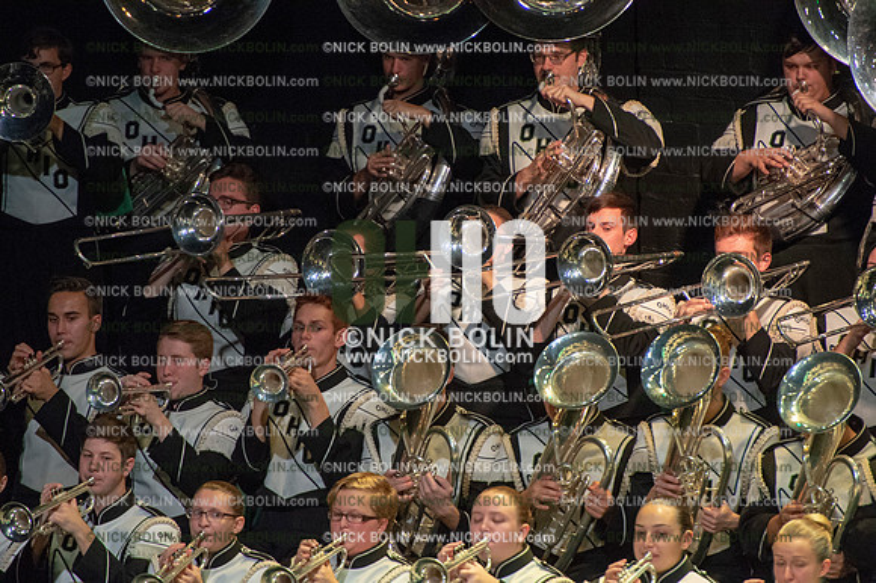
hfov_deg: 5.2
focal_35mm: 400
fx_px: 9727
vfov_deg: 3.4
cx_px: 438
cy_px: 292
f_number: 5.6
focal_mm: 400
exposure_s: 1/320
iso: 8000
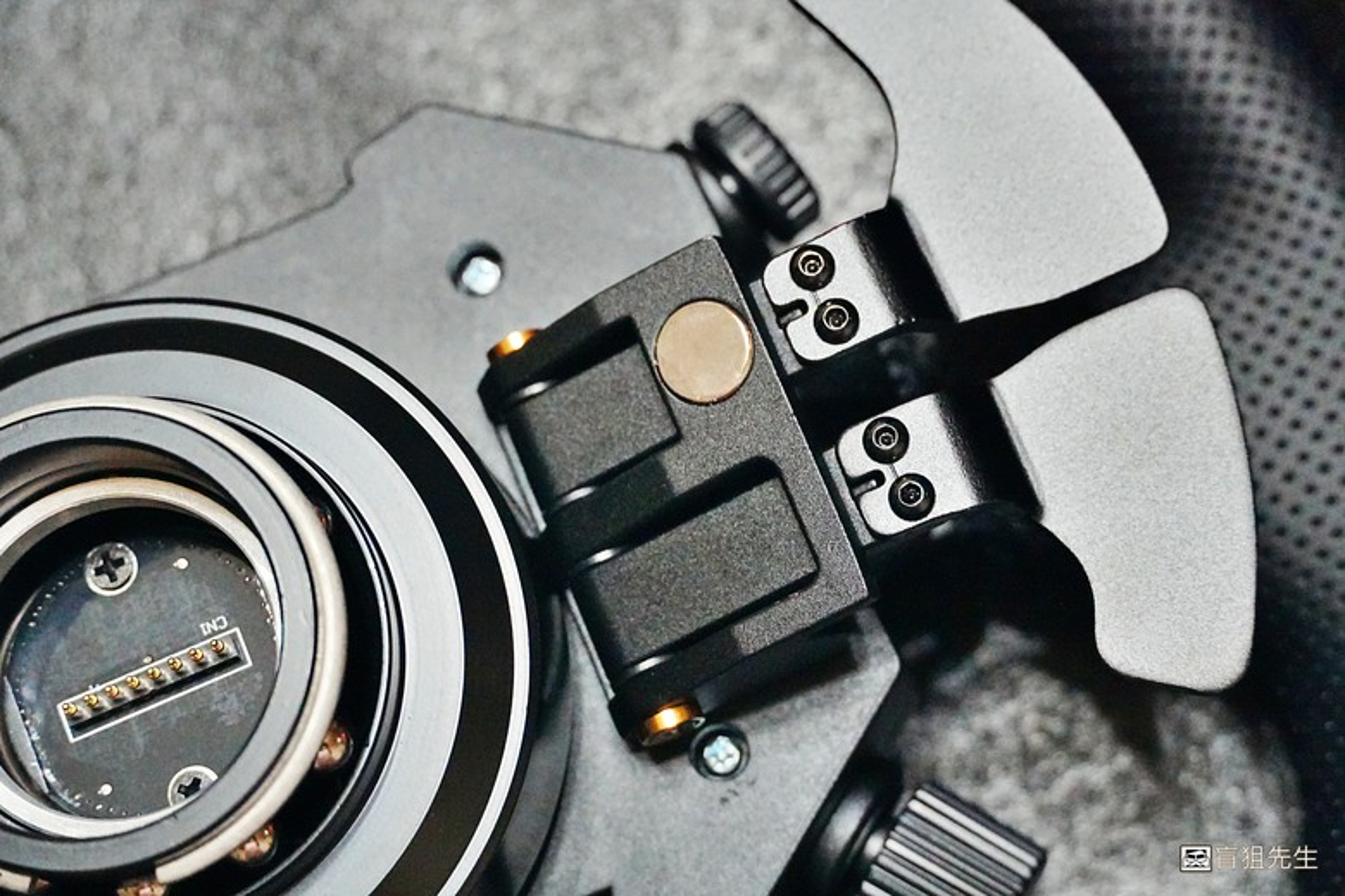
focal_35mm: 92
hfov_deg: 22.3
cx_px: 672
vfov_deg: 14.9
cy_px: 448
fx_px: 3418
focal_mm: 61
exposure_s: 1/125
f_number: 5.6
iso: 12800
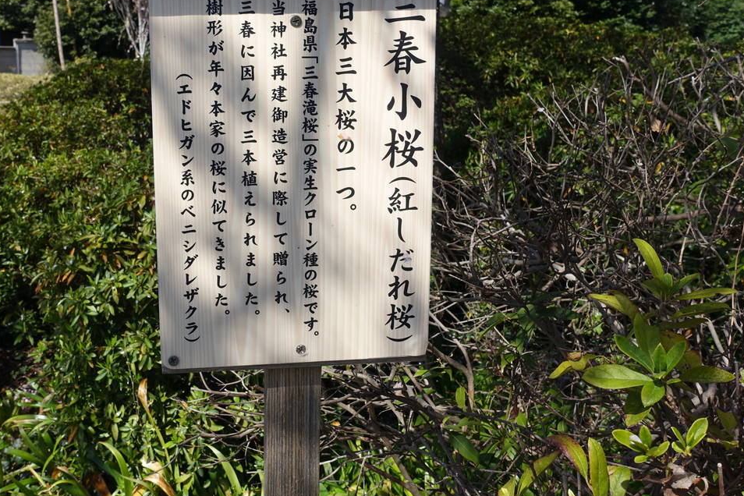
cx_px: 299
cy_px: 200
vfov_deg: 34.1
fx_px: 806
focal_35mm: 39
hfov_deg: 49.3
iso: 125
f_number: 5.6
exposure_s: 1/400
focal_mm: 11.33
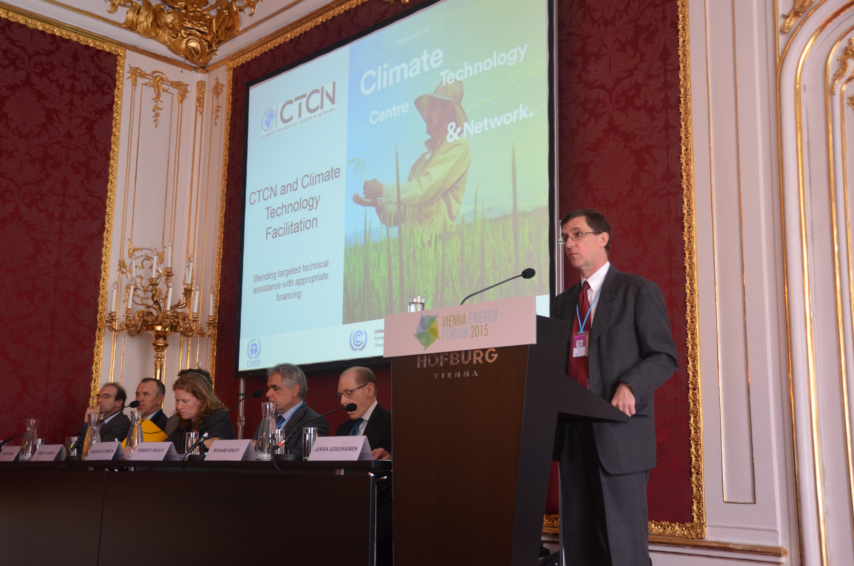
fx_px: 959
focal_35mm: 40
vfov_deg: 32.9
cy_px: 283
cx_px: 427
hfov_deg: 48.0
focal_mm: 27
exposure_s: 1/40
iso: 500
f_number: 4
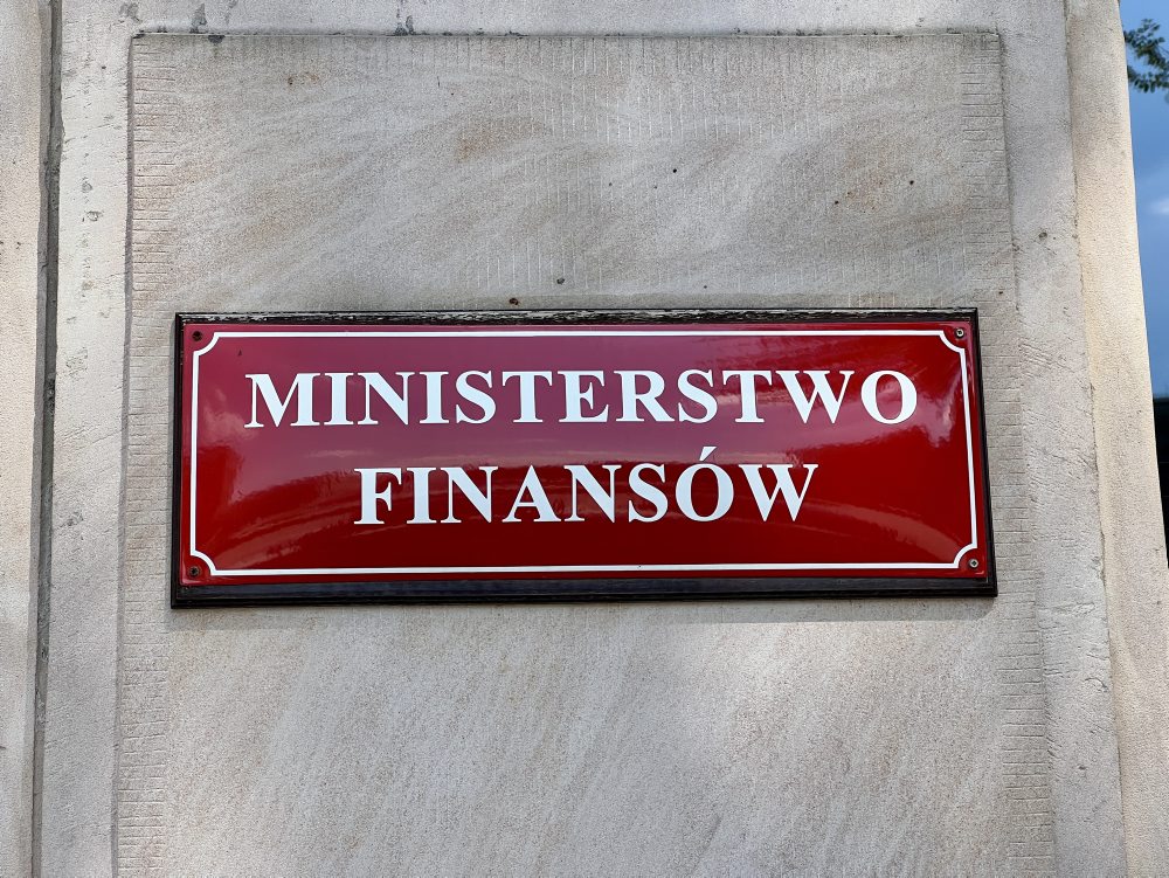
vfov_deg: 19.2
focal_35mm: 77
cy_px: 439
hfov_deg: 25.3
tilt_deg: +13.9
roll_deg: +1.8
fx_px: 2602
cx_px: 584
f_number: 2.8
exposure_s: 1/314
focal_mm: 9
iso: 32
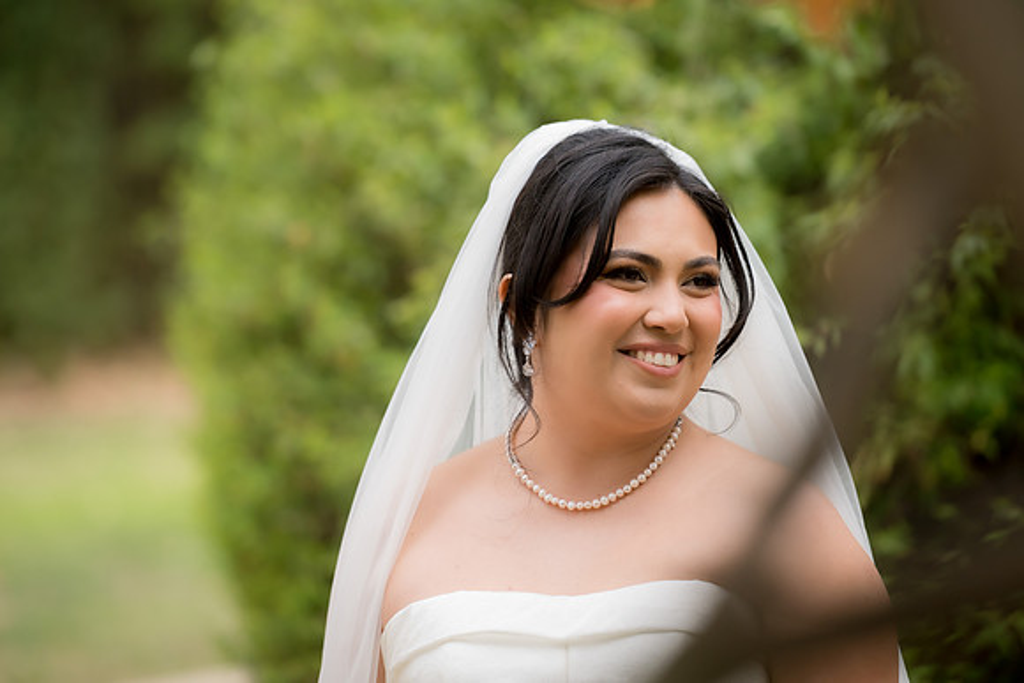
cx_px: 512
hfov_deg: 12.8
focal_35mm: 160
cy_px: 342
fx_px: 4552
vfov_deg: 8.6
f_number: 2.8
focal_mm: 160
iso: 640
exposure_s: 1/250
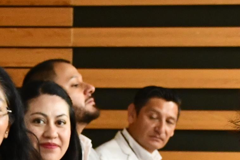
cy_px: 237
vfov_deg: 5.1
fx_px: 1767
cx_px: 17
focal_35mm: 265
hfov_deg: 7.7
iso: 2000
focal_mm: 32
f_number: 5
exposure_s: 1/40
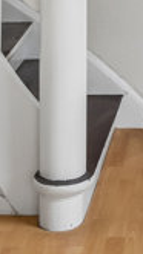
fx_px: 691
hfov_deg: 11.5
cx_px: 183
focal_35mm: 102
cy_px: -83
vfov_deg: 19.2
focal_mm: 13.5
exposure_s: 1/15
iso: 200
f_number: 8
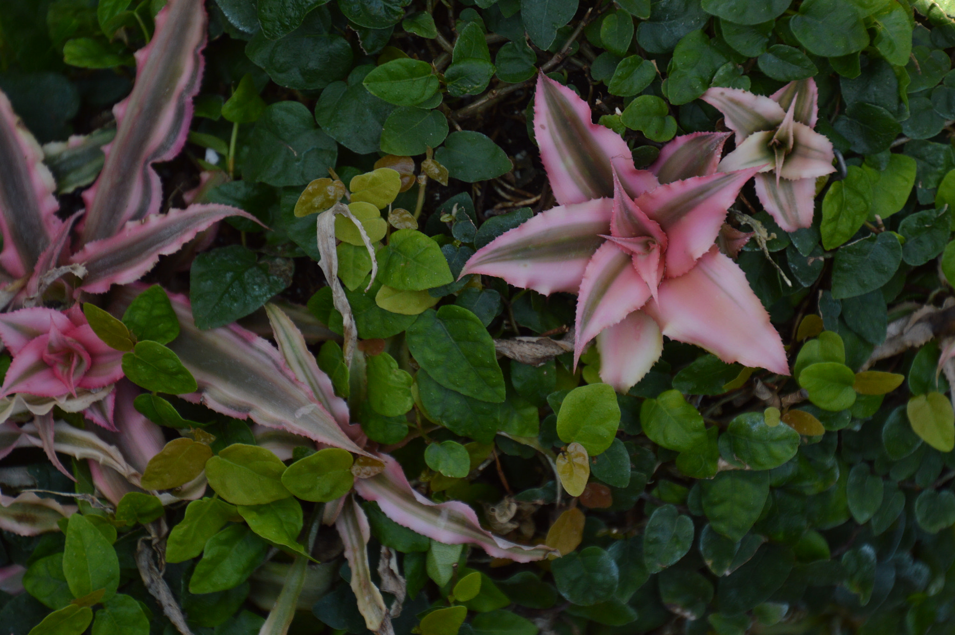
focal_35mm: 188
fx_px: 4970
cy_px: 318
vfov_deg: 7.3
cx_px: 478
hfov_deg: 11.0
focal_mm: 125
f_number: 6
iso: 280
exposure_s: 1/160
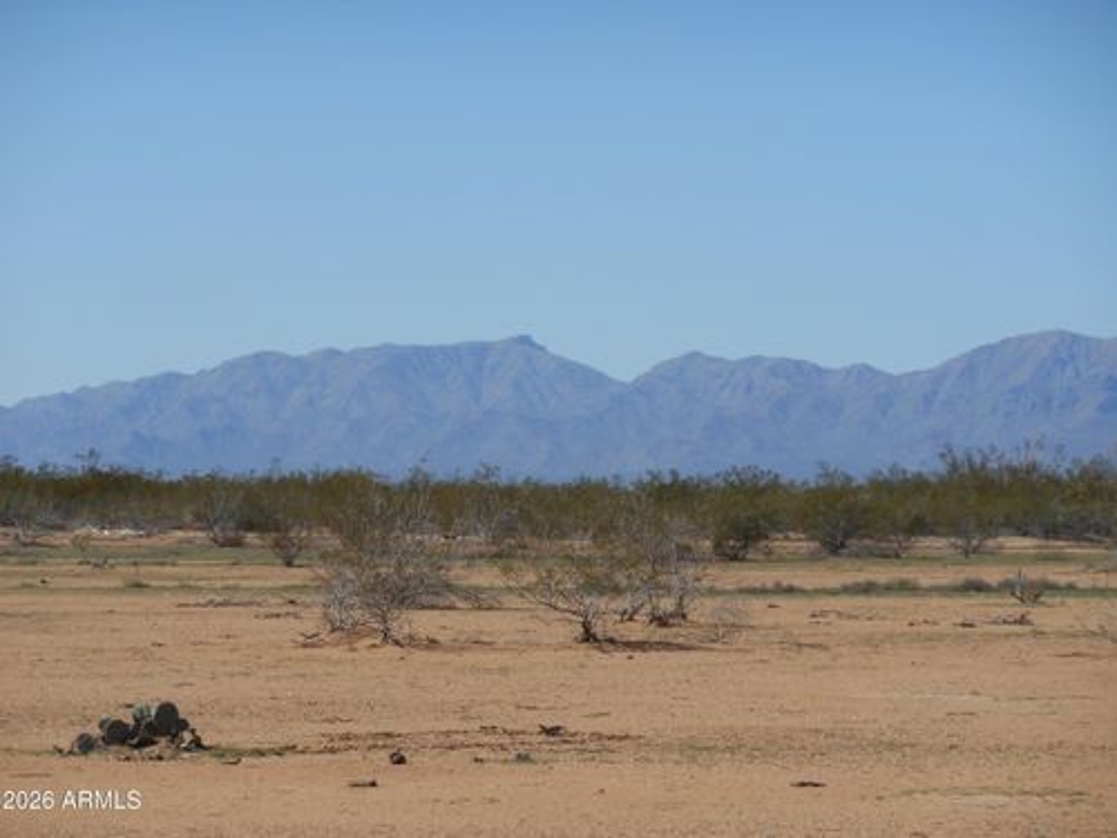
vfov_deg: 7.8
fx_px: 6163
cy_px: 419
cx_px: 558
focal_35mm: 191
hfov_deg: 10.4
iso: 80
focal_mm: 34
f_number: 5.6
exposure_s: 1/640
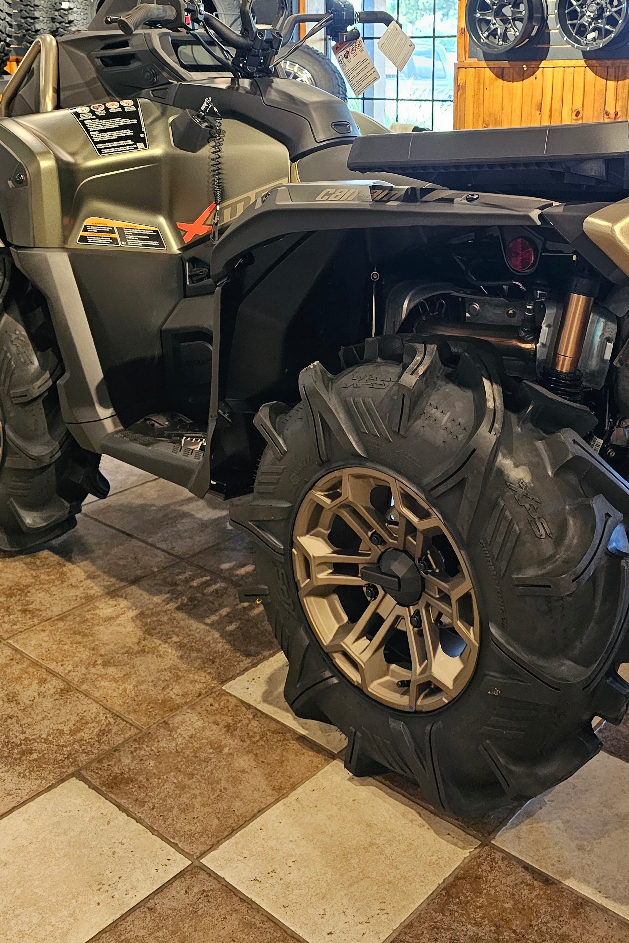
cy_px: 343
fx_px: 970
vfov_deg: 51.3
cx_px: 400
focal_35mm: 37
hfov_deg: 35.7
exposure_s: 1/120
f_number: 1.7
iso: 1000
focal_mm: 6.3
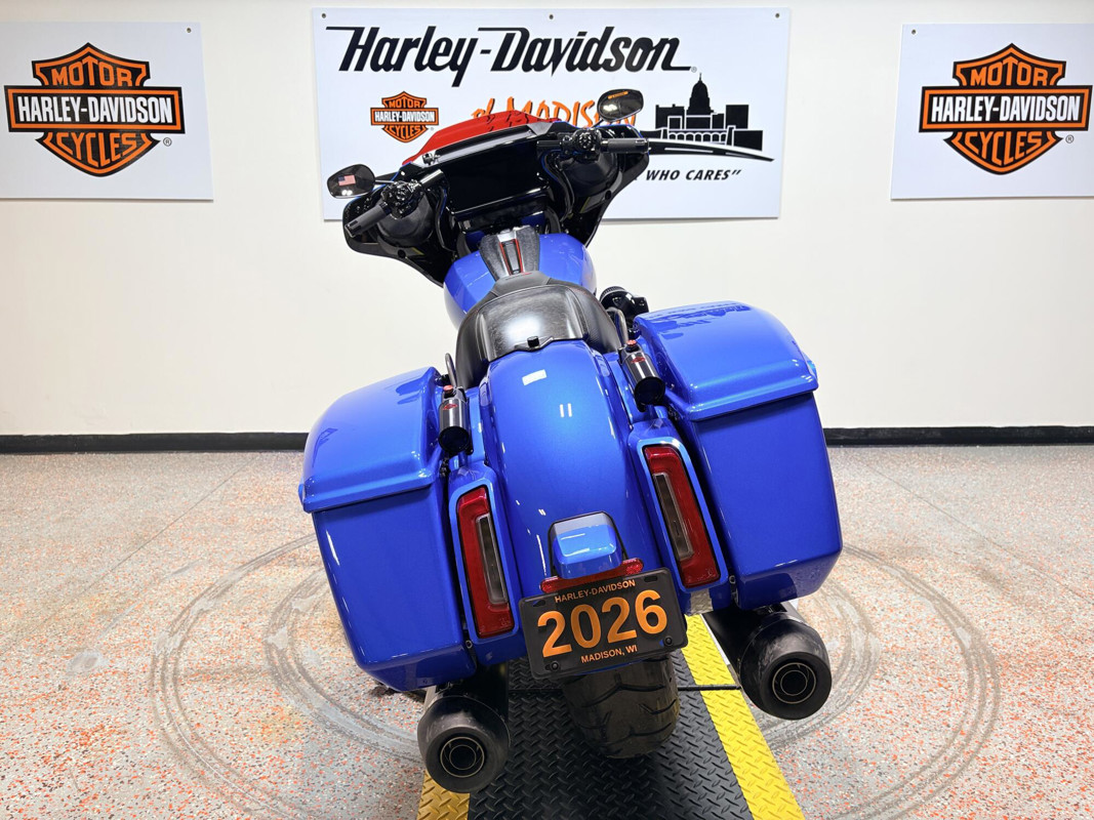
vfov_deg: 53.1
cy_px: 410
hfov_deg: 67.3
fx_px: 822
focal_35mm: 26
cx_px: 547
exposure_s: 1/120
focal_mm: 5.96
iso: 40
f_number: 1.6
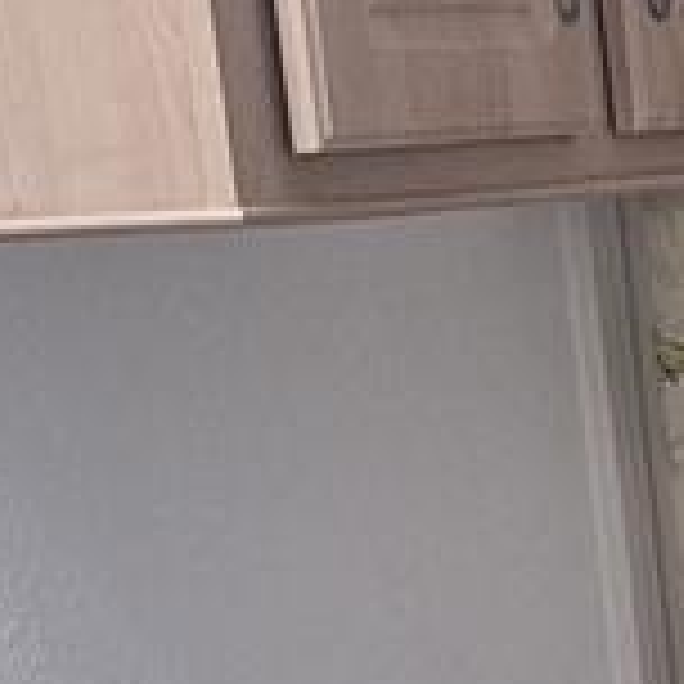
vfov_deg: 10.6
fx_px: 3599
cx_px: 1134
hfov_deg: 10.4
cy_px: 932
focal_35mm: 161
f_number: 1.8
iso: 100
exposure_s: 1/40
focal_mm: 5.54
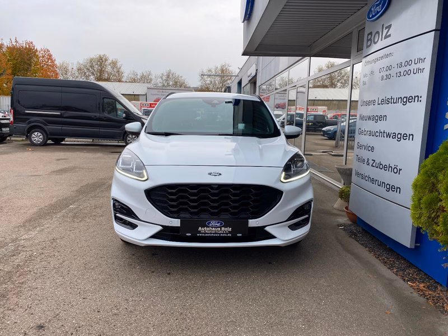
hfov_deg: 67.3
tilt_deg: -4.8
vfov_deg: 53.1
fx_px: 336
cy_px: 168
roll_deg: -1.7
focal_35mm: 26
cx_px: 224
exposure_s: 1/816
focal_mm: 4.25
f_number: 1.8
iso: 32
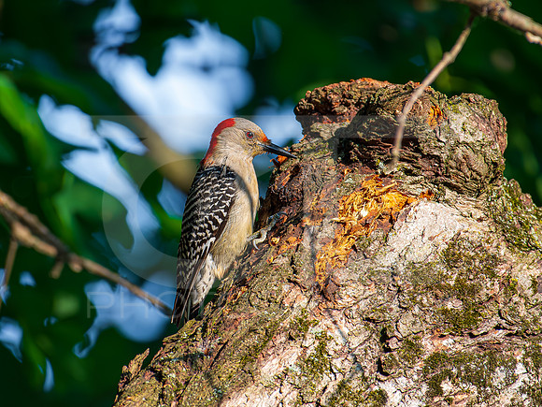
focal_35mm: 1082
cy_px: 144
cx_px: 232
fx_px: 16936
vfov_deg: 1.4
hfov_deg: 1.8
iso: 400
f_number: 5.6
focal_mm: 500
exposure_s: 1/500
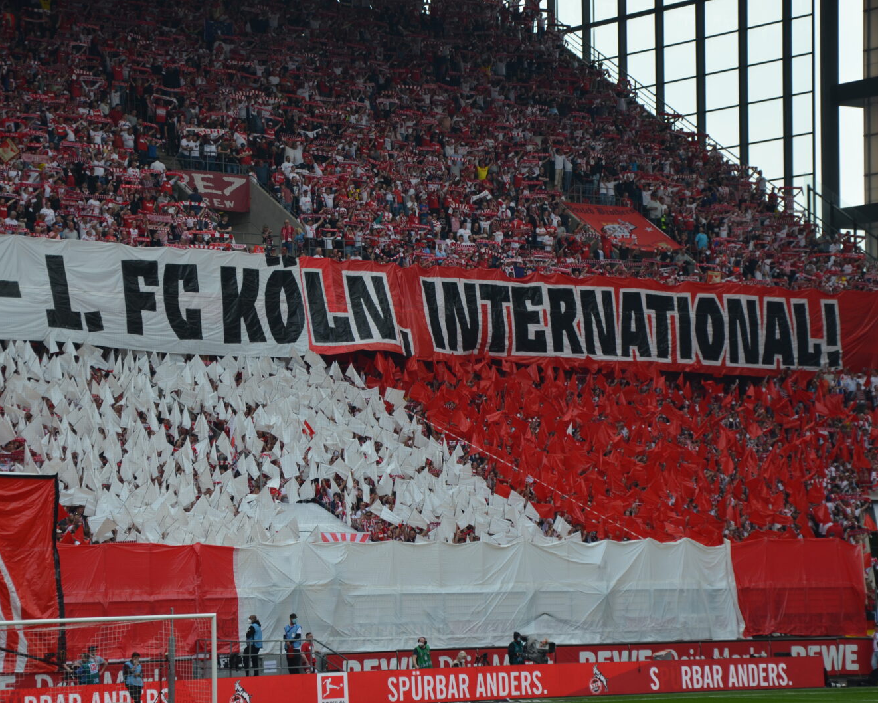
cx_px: 464
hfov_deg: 16.2
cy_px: 352
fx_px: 3093
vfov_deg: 13.0
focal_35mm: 119
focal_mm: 70
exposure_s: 1/500
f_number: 5.6
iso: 220
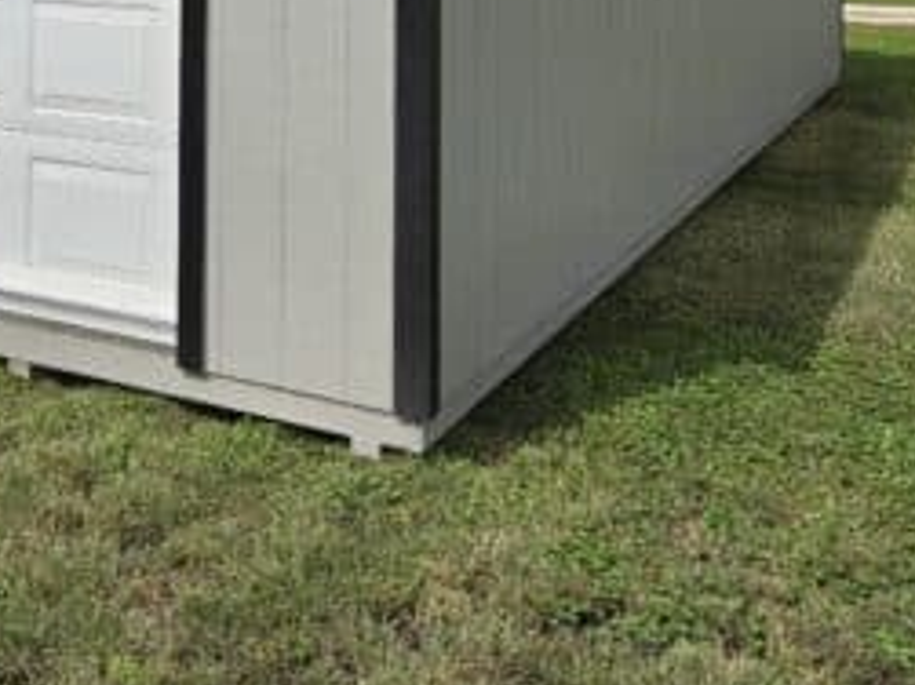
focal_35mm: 55
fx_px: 1453
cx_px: 164
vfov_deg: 24.3
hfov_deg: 33.8
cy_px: -113
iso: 80
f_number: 1.8
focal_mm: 5.4
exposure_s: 1/7734
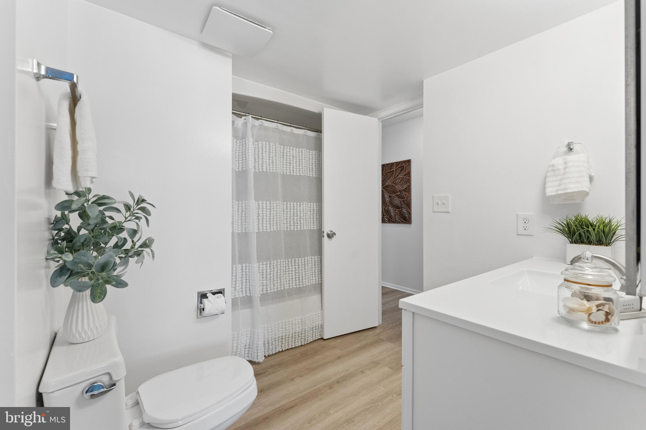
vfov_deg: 76.6
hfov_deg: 99.7
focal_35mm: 15
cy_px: 215
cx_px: 323
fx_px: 273
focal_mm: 15.2
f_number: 7.1
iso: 1250
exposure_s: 1/125
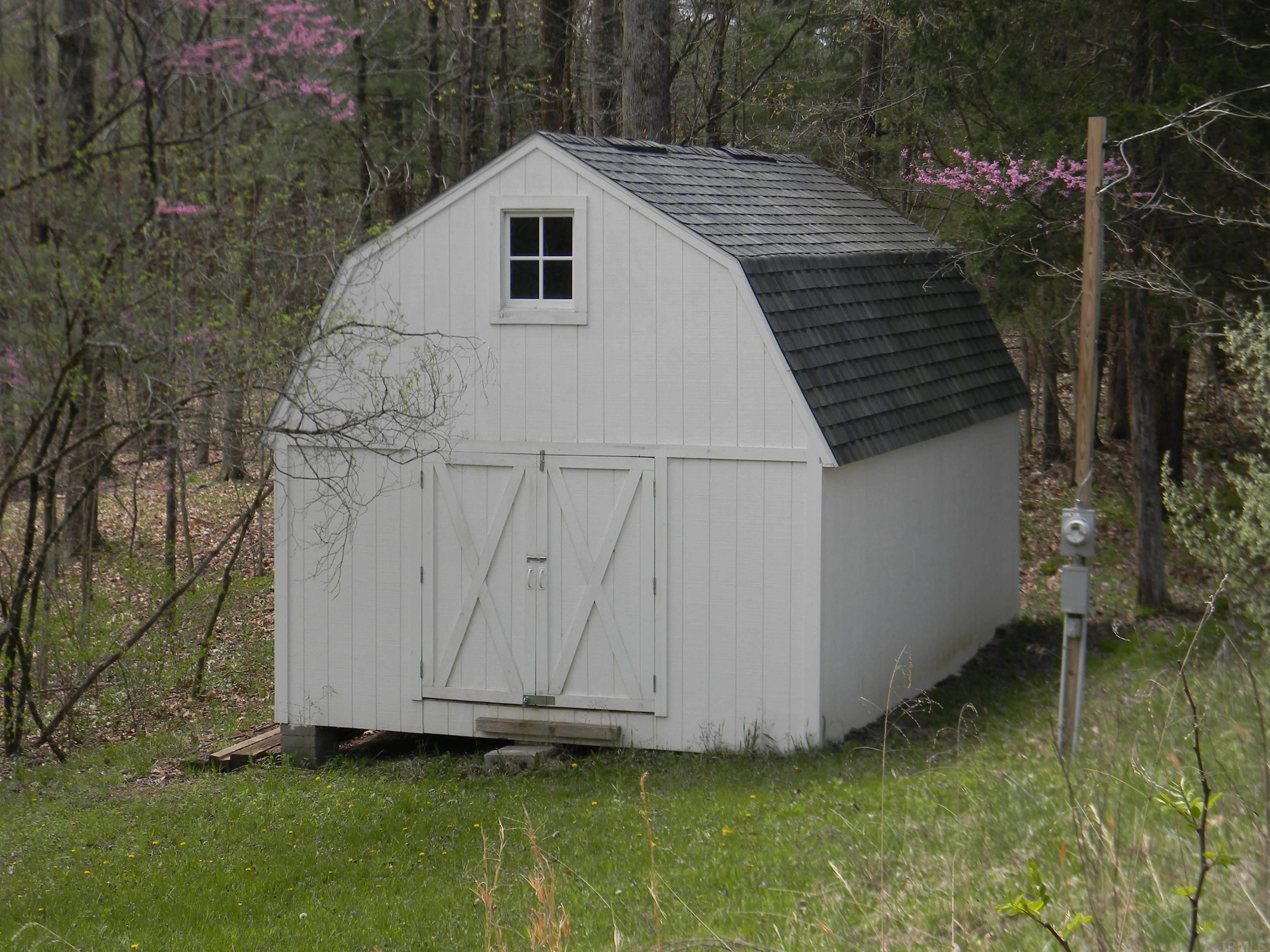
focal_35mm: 67
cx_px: 635
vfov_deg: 21.9
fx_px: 2458
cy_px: 476
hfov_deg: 29.0
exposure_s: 1/252
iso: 80
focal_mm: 12.2
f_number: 4.3
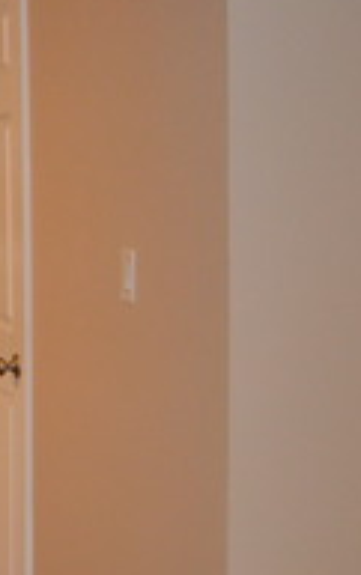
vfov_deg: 22.7
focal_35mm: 91
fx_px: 1429
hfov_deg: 11.6
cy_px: 352
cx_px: -528
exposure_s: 1/60
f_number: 3.5
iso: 1400
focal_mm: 18
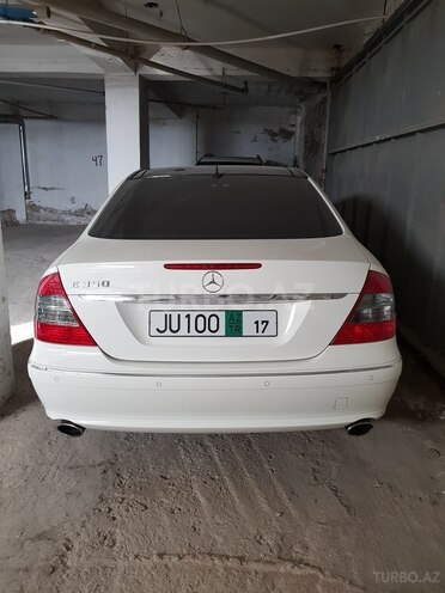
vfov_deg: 67.3
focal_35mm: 26
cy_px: 296
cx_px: 222
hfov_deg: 53.1
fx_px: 446
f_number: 1.7
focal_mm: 4.2
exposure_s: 1/25
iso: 200
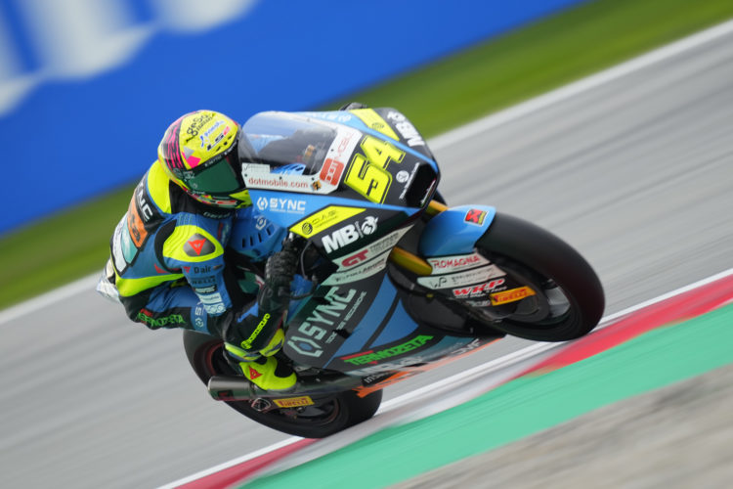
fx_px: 11401
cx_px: 366
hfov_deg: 3.7
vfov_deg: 2.5
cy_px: 244
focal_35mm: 560
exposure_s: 1/125
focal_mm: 560
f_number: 4
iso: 500
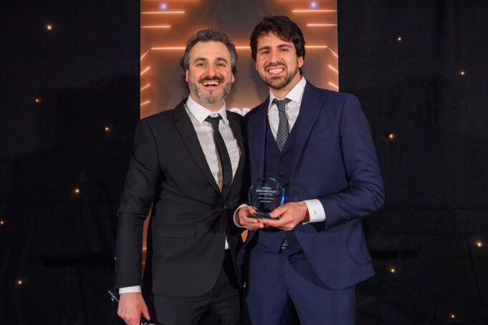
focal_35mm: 42
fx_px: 571
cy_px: 163
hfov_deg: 46.3
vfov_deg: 31.8
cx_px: 236
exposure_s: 1/100
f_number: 8
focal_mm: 40
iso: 1600
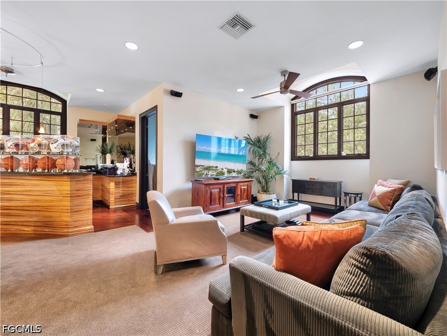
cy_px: 168
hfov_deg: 102.1
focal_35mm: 14
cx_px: 224
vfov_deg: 85.7
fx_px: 181
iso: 200
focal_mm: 7
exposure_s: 1
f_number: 7.1
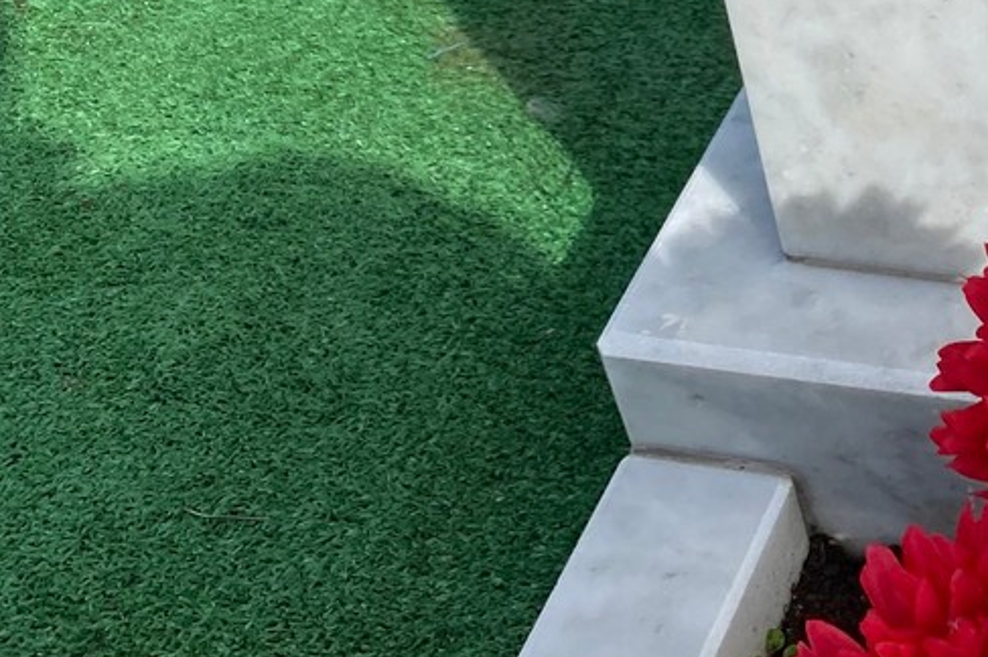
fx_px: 2194
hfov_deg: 22.4
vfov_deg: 16.2
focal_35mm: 80
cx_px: 1329
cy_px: -166
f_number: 1.8
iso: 32
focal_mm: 4.25
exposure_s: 1/4444
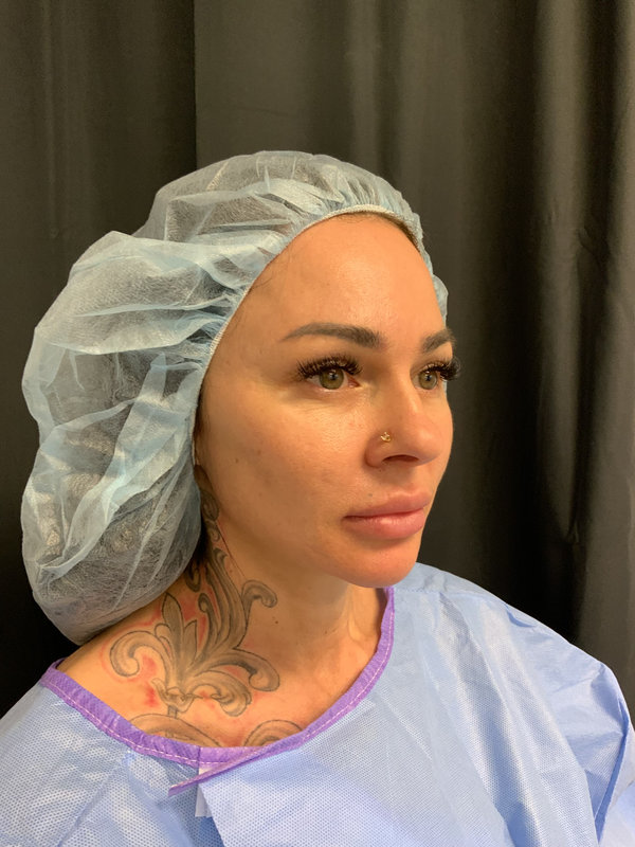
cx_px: 318
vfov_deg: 61.7
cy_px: 424
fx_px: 709
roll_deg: +0.6
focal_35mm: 29
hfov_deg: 48.2
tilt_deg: -6.9
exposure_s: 1/60
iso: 125
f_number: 1.8
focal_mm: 3
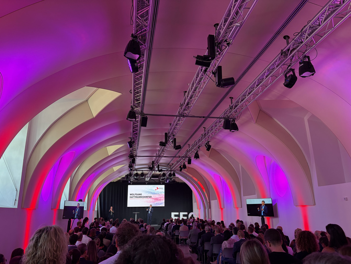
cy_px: 132
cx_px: 176
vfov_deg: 53.1
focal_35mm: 26
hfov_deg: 67.3
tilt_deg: +17.1
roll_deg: +0.9
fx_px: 264
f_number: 1.6
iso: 160
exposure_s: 1/100
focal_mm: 5.96
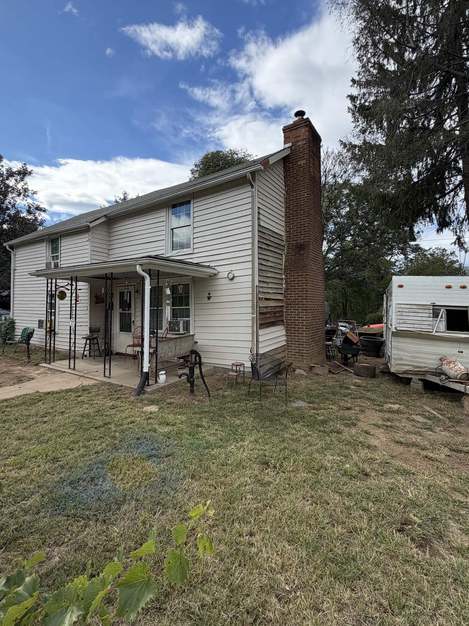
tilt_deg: +3.9
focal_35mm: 16
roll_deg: +0.2
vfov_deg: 94.3
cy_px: 290
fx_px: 289
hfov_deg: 78.1
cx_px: 243
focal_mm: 2.22
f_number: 2.2
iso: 32
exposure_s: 1/770
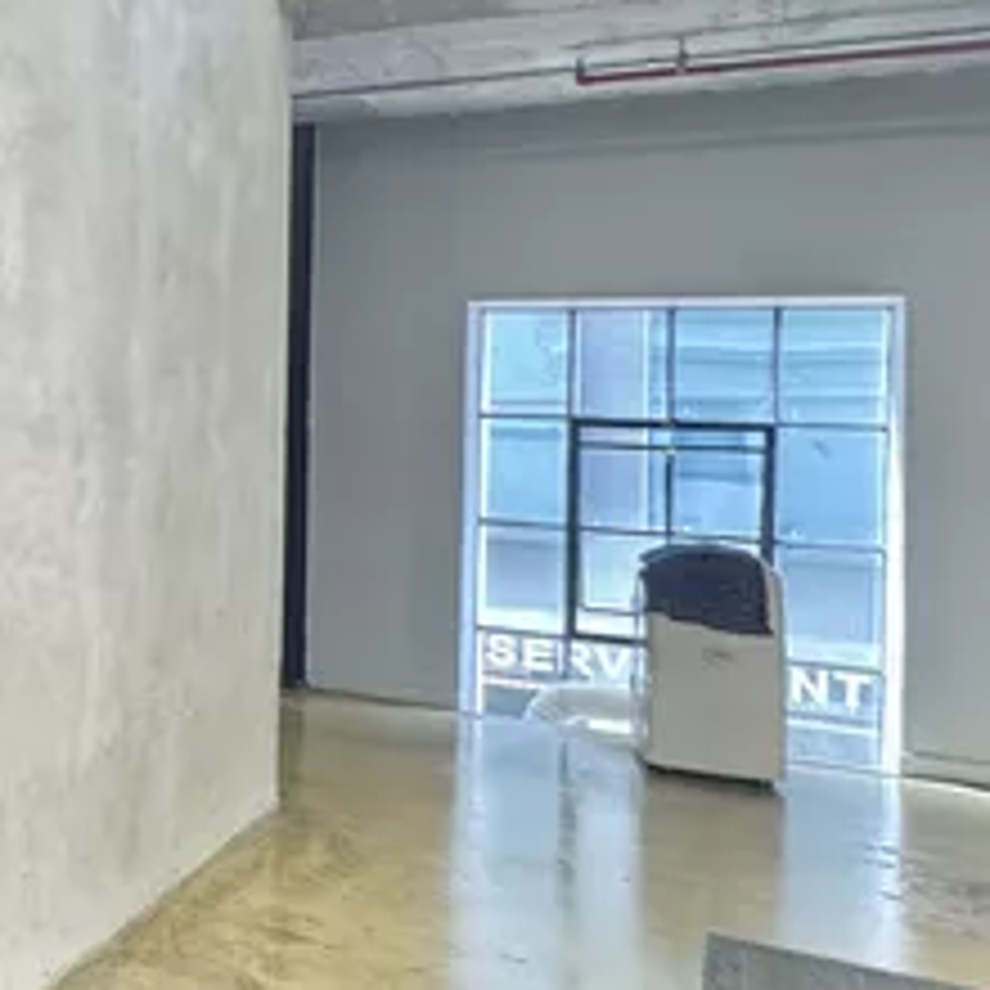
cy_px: 364
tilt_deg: +1.1
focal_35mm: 45
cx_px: -648
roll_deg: -2.2
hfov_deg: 24.4
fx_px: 1456
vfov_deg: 37.3
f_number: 2.2
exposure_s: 1/50
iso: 250
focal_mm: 2.22
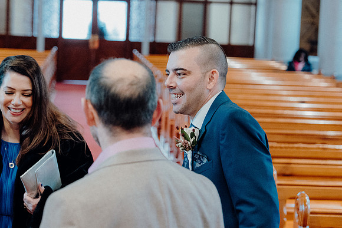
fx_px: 998
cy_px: 114
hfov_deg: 19.5
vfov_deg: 13.0
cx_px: 171
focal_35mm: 105
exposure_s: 1/160
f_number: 3.5
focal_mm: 70
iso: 4000
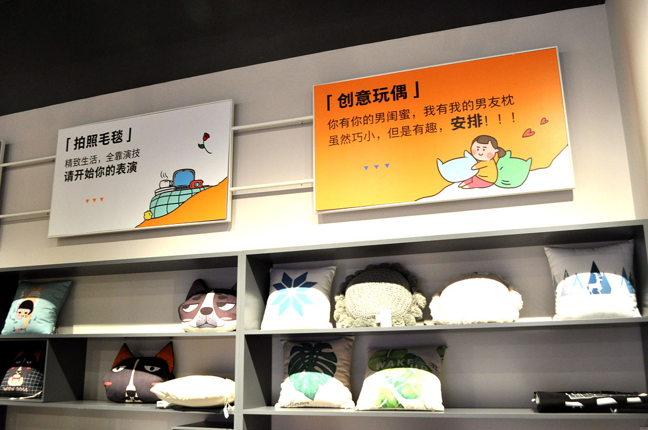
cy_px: 215
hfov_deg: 57.3
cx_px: 324
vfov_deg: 39.9
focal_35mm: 33
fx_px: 593
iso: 800
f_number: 7.1
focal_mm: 22
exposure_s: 1/50
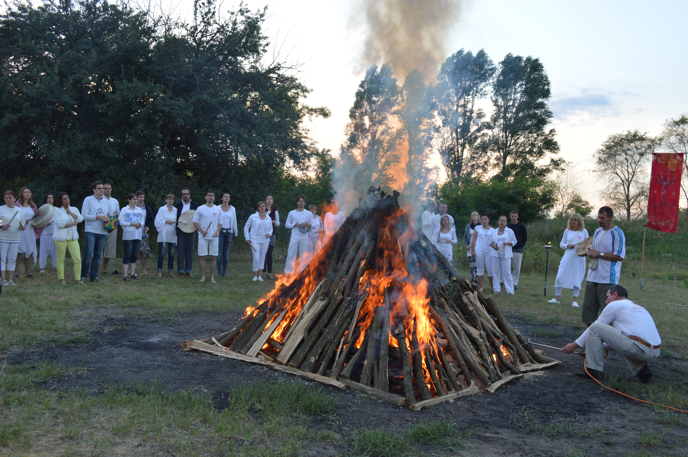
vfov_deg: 39.9
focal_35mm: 33
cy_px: 228
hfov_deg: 57.3
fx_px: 630
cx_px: 344
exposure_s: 1/125
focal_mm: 22
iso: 360
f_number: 5.6
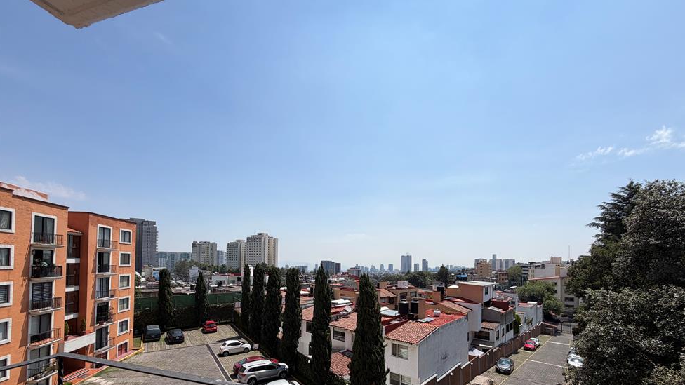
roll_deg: -0.1
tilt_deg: +0.1
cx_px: 355
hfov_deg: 99.3
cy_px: 257
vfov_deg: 65.3
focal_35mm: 16
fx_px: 291
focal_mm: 2.22
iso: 20
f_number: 2.2
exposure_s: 1/1285
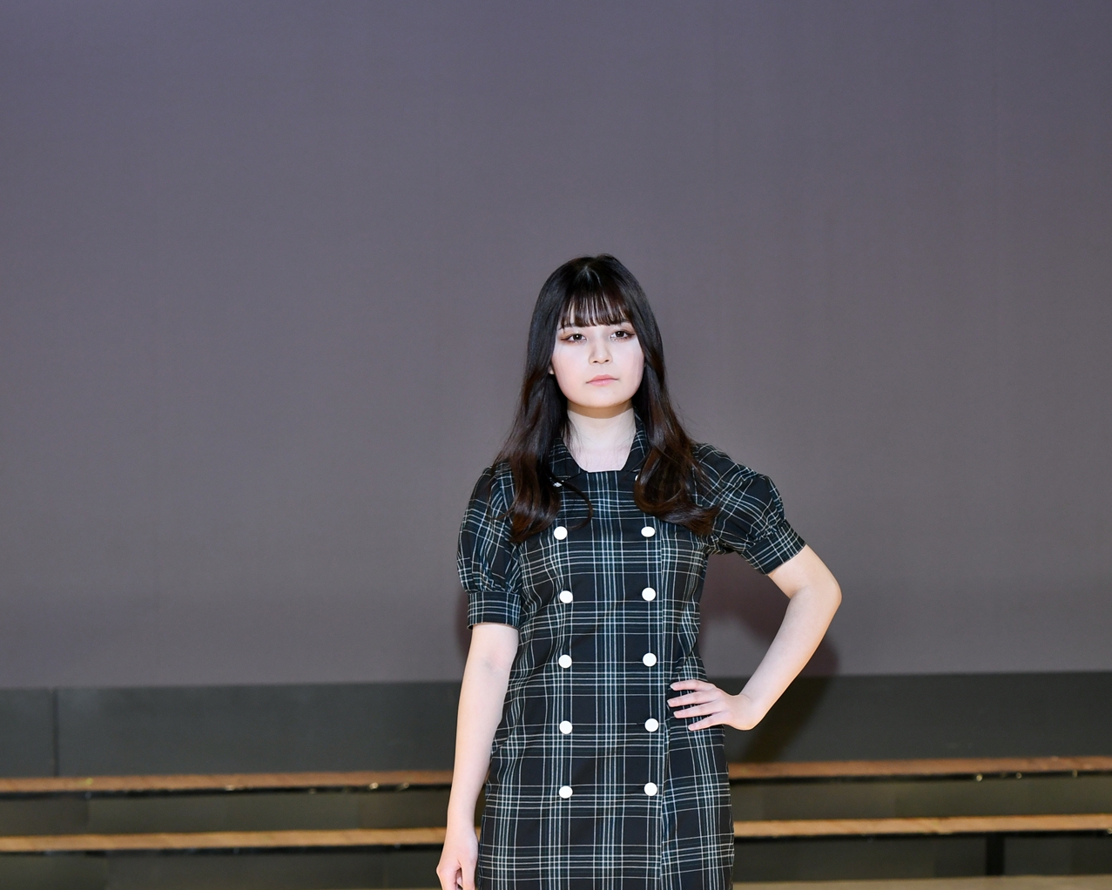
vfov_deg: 6.1
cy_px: 693
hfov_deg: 7.6
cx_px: 556
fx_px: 8361
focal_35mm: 254
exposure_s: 1/250
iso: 800
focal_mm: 120
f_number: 5.6
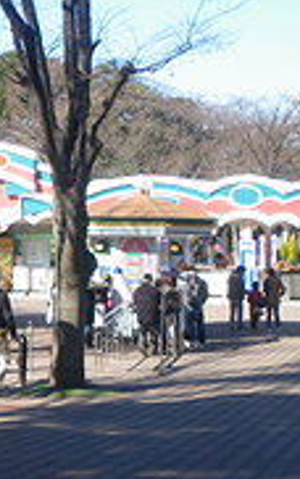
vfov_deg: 23.9
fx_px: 1123
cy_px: 345
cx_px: -104
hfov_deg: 14.5
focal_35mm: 86
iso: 64
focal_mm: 6.3
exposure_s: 1/100
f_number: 5.4
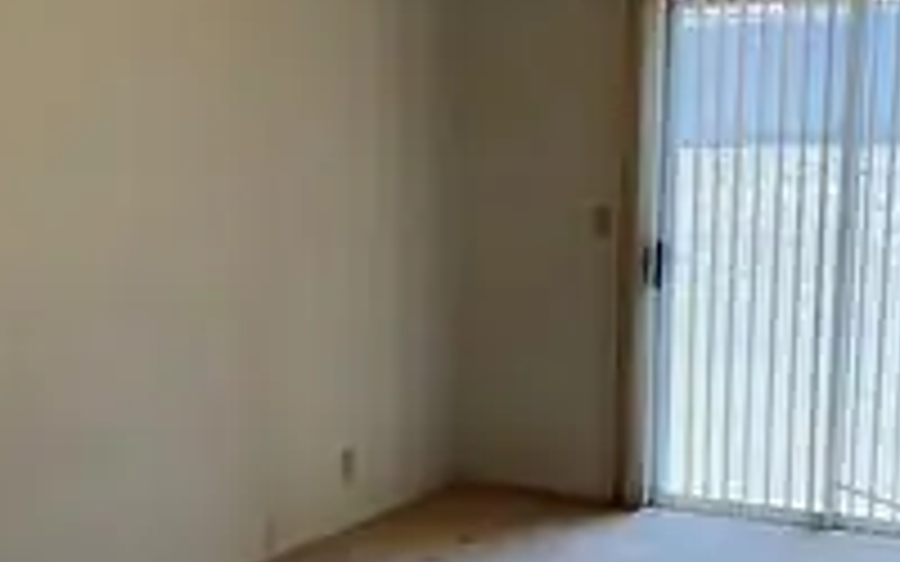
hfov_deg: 36.9
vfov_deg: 23.3
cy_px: 418
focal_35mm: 55
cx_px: 441
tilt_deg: -10.6
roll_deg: +0.9
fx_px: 1349
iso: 64
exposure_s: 1/125
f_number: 1.6
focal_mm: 5.1
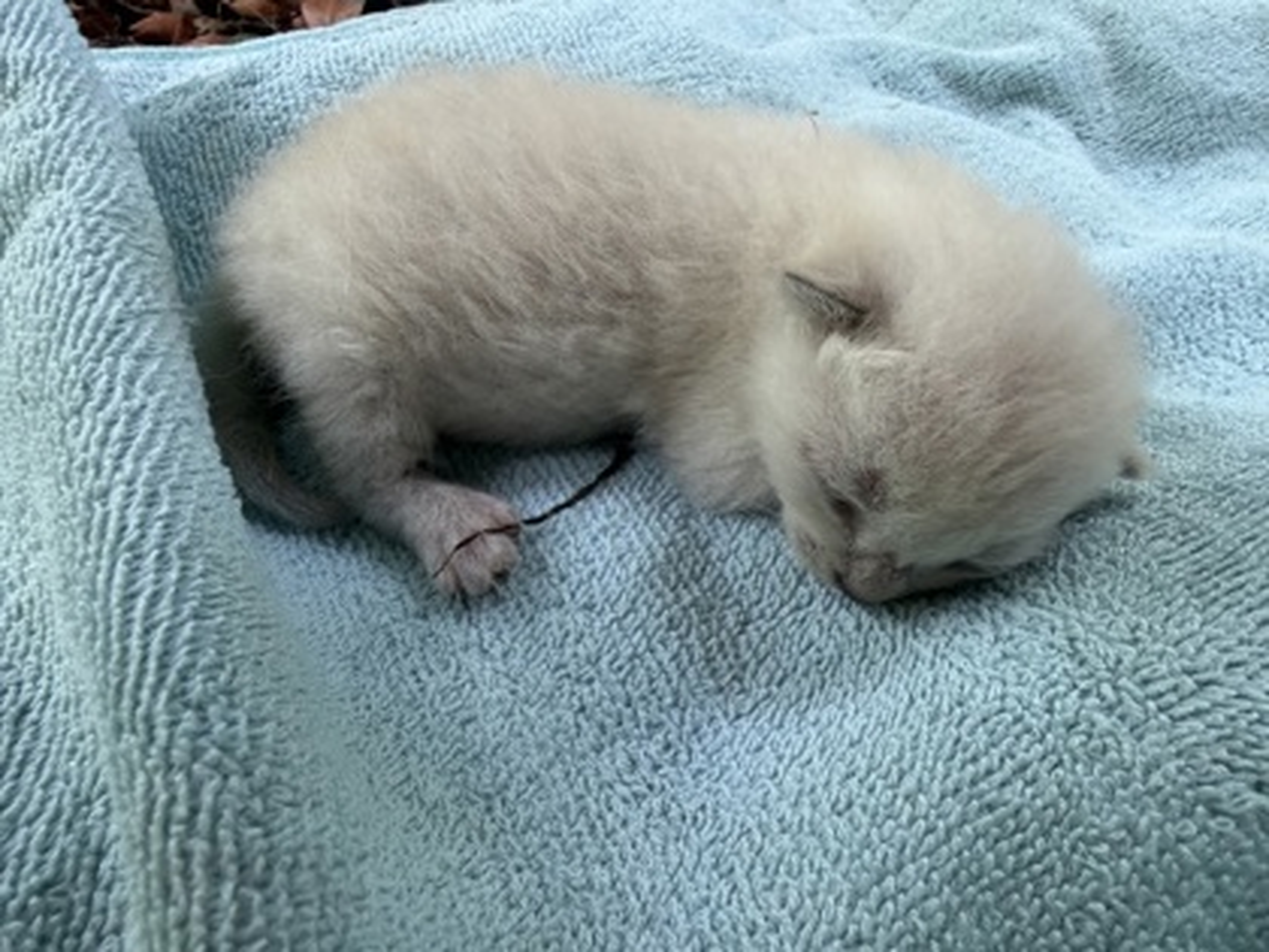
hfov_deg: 71.6
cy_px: 476
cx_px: 634
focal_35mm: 24
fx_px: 880
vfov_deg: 56.8
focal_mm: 2.22
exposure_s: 1/121
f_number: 2.2
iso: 160
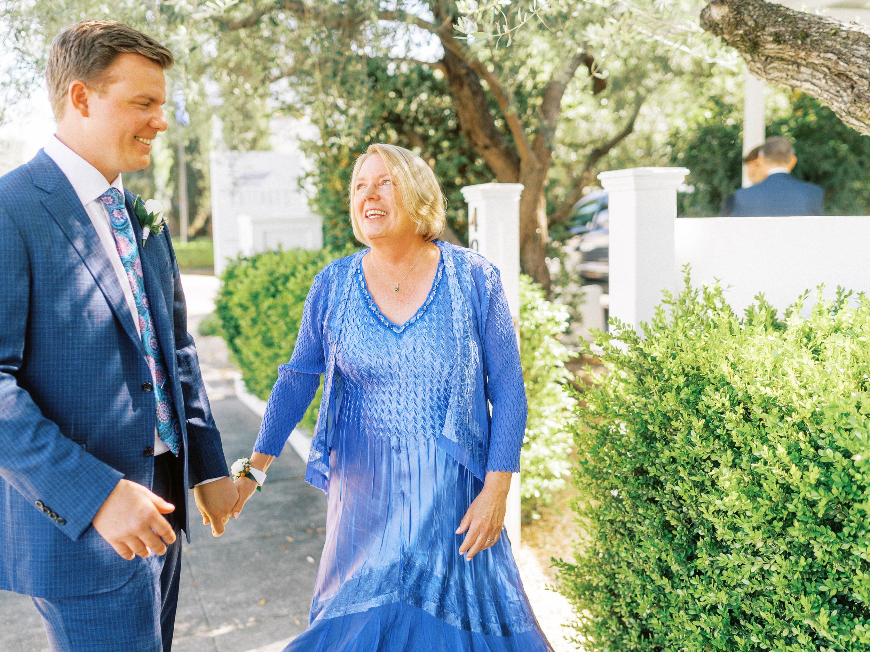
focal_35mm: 38
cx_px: 418
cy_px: 326
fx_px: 951
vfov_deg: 37.9
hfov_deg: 49.1
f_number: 2
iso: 250
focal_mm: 35
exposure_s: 1/1250
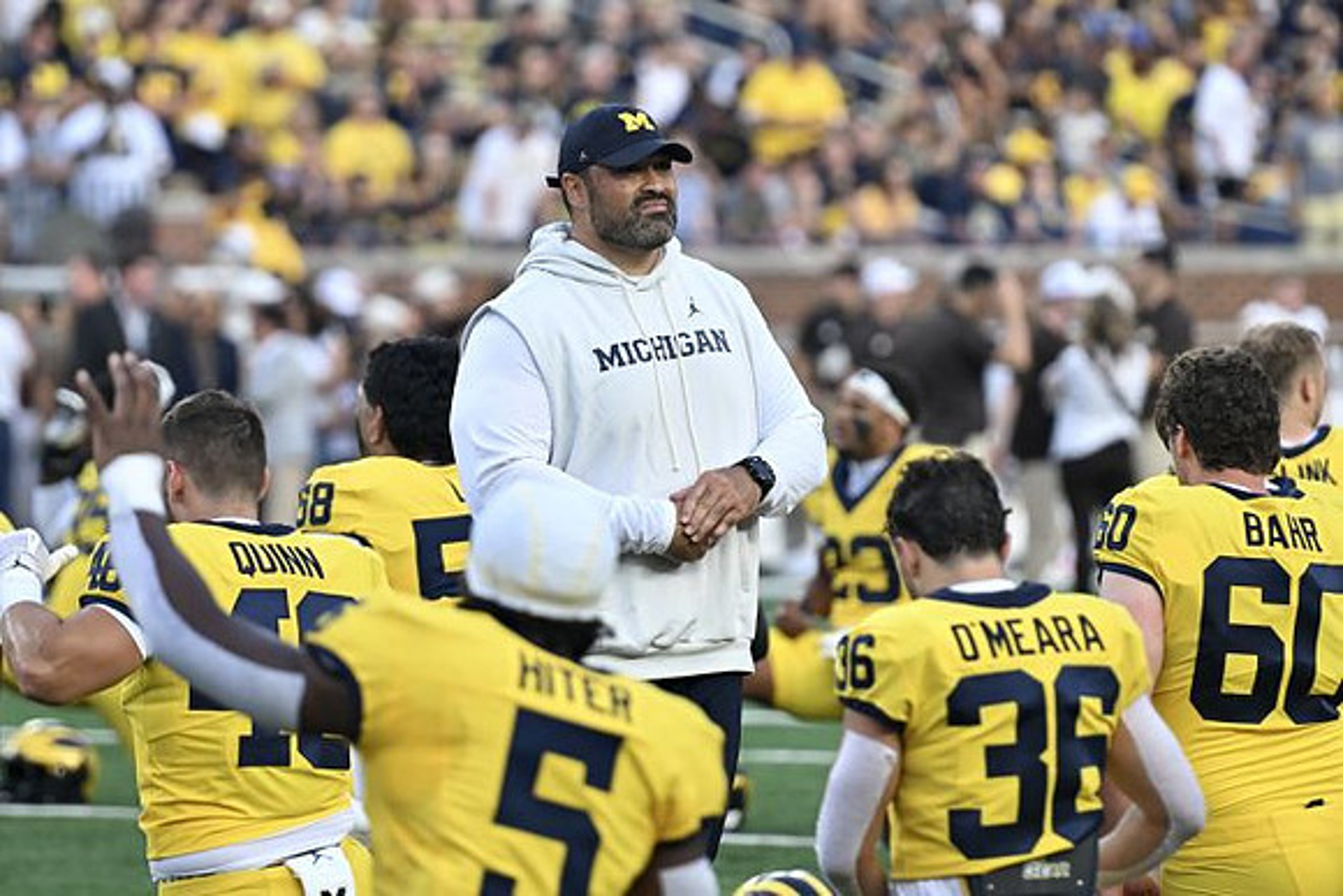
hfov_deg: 6.9
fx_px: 11194
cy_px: 448
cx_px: 672
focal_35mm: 300
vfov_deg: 4.6
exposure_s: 1/800
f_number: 2.8
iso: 500
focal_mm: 200
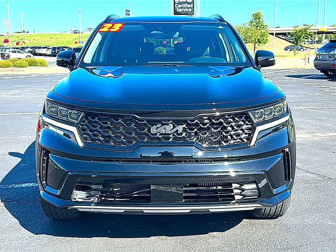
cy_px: 126
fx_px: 379
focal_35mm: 39
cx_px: 168
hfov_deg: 47.9
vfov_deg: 36.8
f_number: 1.78
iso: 80
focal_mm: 6.86
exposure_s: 1/1477
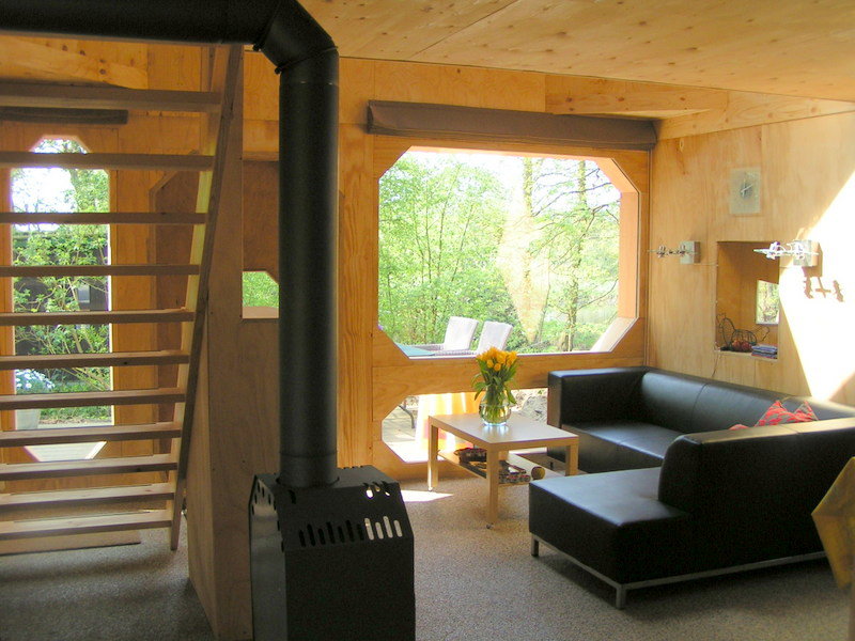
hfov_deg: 49.0
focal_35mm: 38
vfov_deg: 37.7
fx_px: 939
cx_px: 428
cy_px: 320
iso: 50
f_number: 4.5
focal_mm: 5.8
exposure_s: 1/50
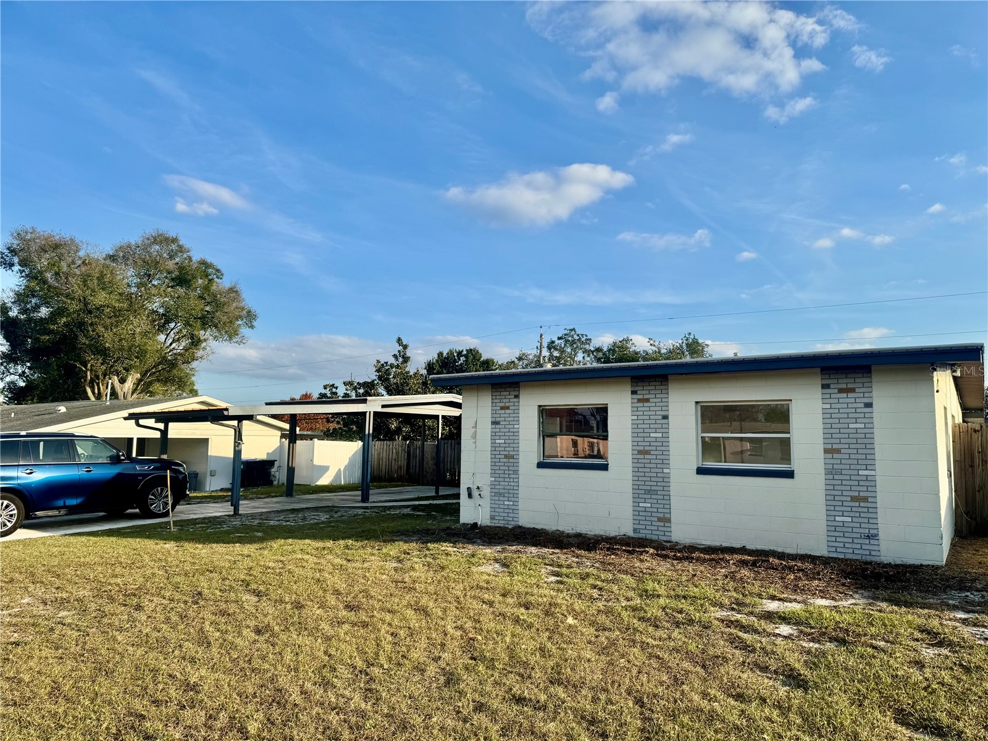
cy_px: 370
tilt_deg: +5.7
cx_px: 494
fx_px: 685
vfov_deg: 56.8
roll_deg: -0.2
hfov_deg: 71.6
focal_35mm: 24
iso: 80
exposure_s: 1/4049
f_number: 1.78
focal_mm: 6.76
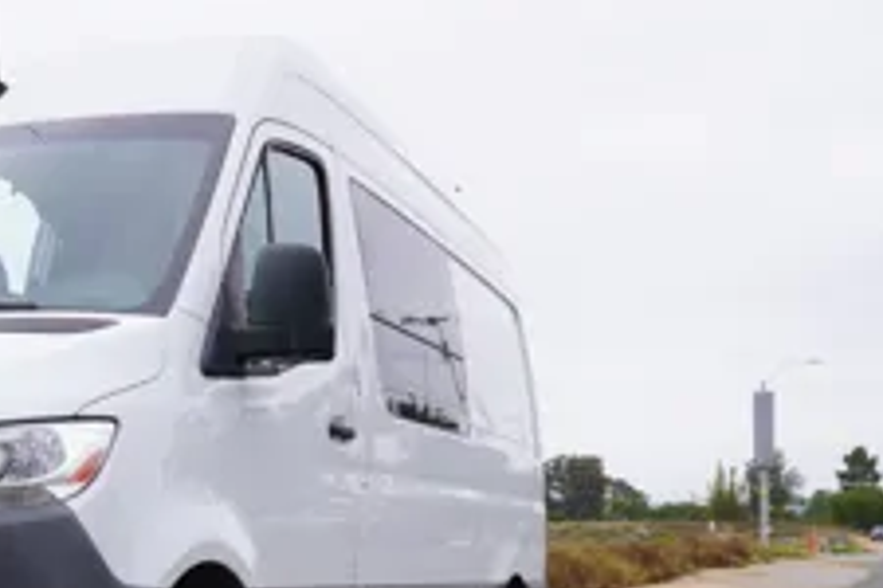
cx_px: 20
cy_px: 482
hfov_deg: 29.9
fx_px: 1545
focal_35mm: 63
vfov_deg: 21.3
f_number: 9
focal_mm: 21
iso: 100
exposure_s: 1/125
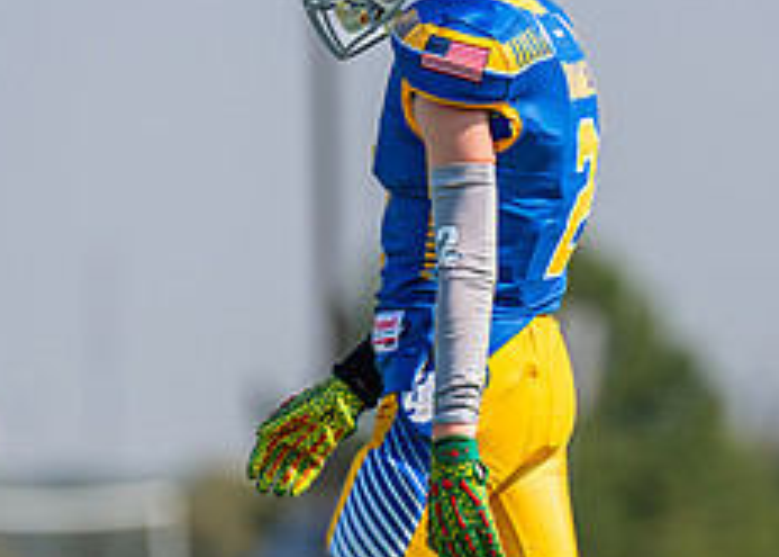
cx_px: 509
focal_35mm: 606
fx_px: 13407
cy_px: 362
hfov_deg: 3.3
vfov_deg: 2.4
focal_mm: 200
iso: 160
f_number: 2.8
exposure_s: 1/3200
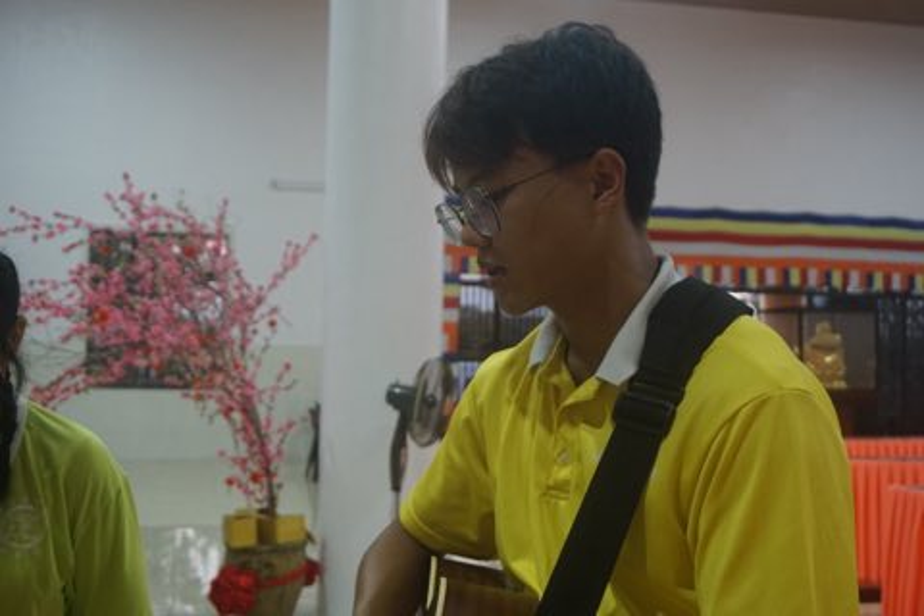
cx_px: 462
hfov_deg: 45.0
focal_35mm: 44
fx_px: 1116
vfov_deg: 30.8
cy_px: 308
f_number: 4.5
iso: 1000
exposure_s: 1/160
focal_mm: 29
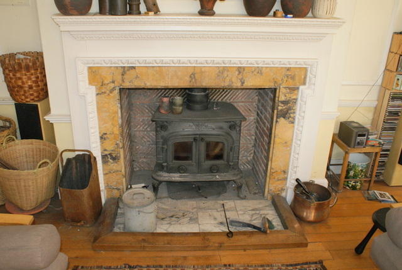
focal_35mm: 30
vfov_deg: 43.8
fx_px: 336
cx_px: 201
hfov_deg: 61.8
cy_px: 135
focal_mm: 20
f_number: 5.6
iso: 400
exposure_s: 1/60
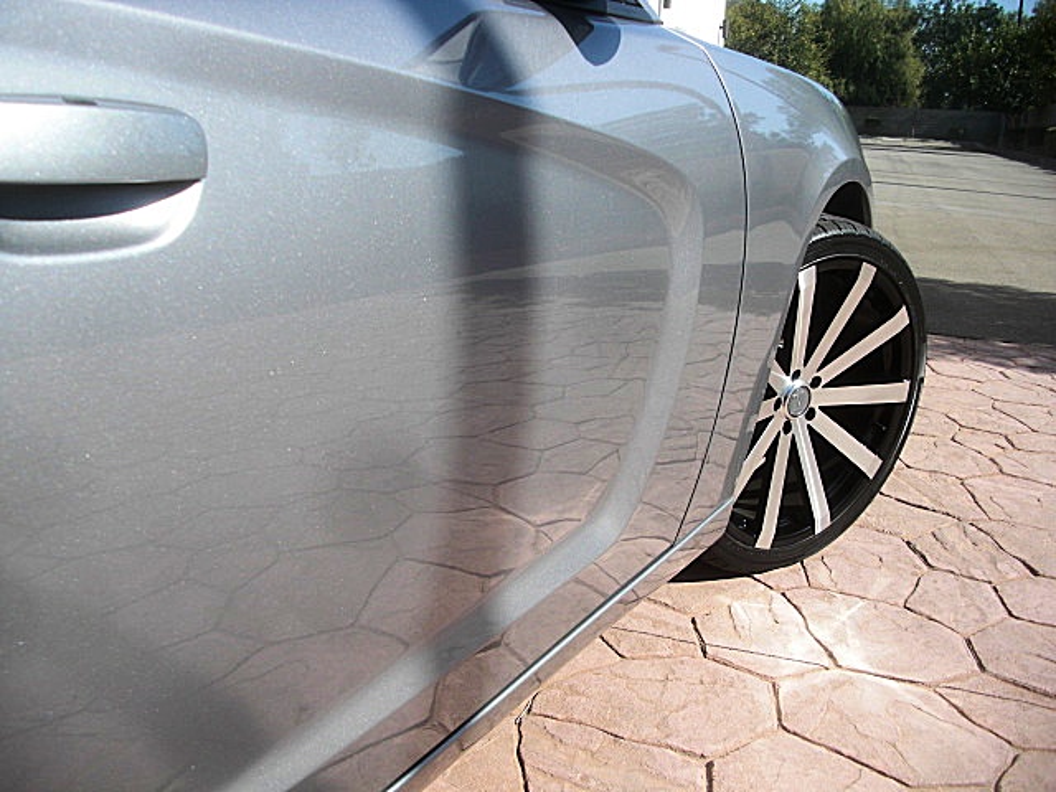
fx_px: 1098
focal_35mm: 36
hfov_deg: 51.4
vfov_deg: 39.7
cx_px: 528
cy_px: 396
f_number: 2.8
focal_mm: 6.3
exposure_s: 1/640
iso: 50
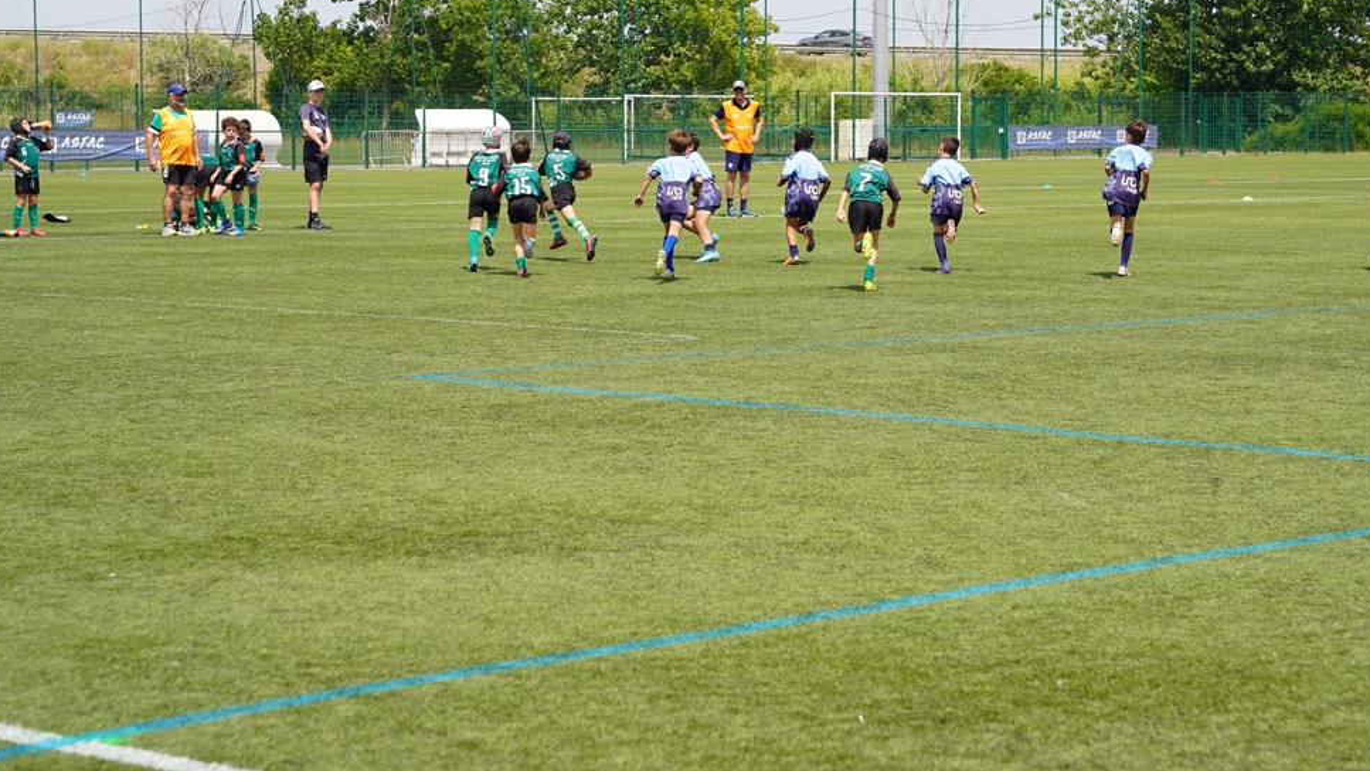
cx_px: 822
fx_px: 3524
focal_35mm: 97
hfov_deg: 22.0
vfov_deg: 12.5
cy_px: 243
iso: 100
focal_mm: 70
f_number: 5
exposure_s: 1/640
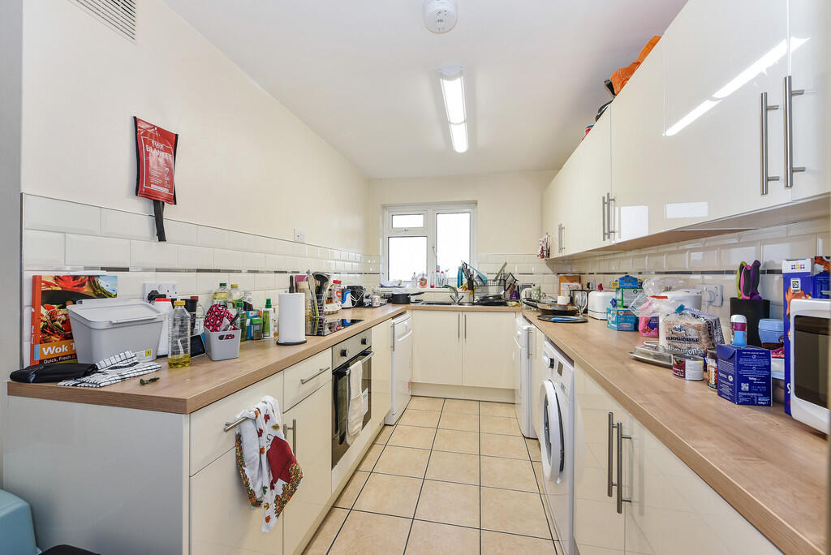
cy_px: 278
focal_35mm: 14
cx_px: 416
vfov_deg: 81.3
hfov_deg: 104.2
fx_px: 323
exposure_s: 1/20
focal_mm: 14
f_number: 7.1
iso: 400
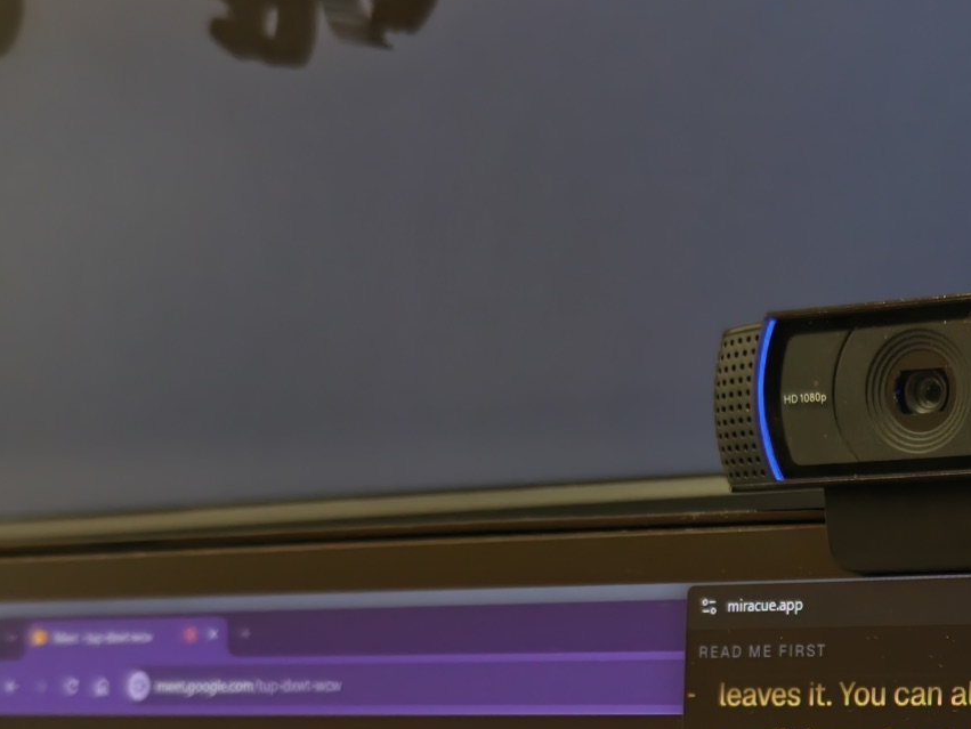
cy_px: 744
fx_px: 2077
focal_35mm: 74
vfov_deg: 19.3
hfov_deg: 24.8
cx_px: 1025
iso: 640
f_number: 1.8
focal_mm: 8.67
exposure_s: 1/100
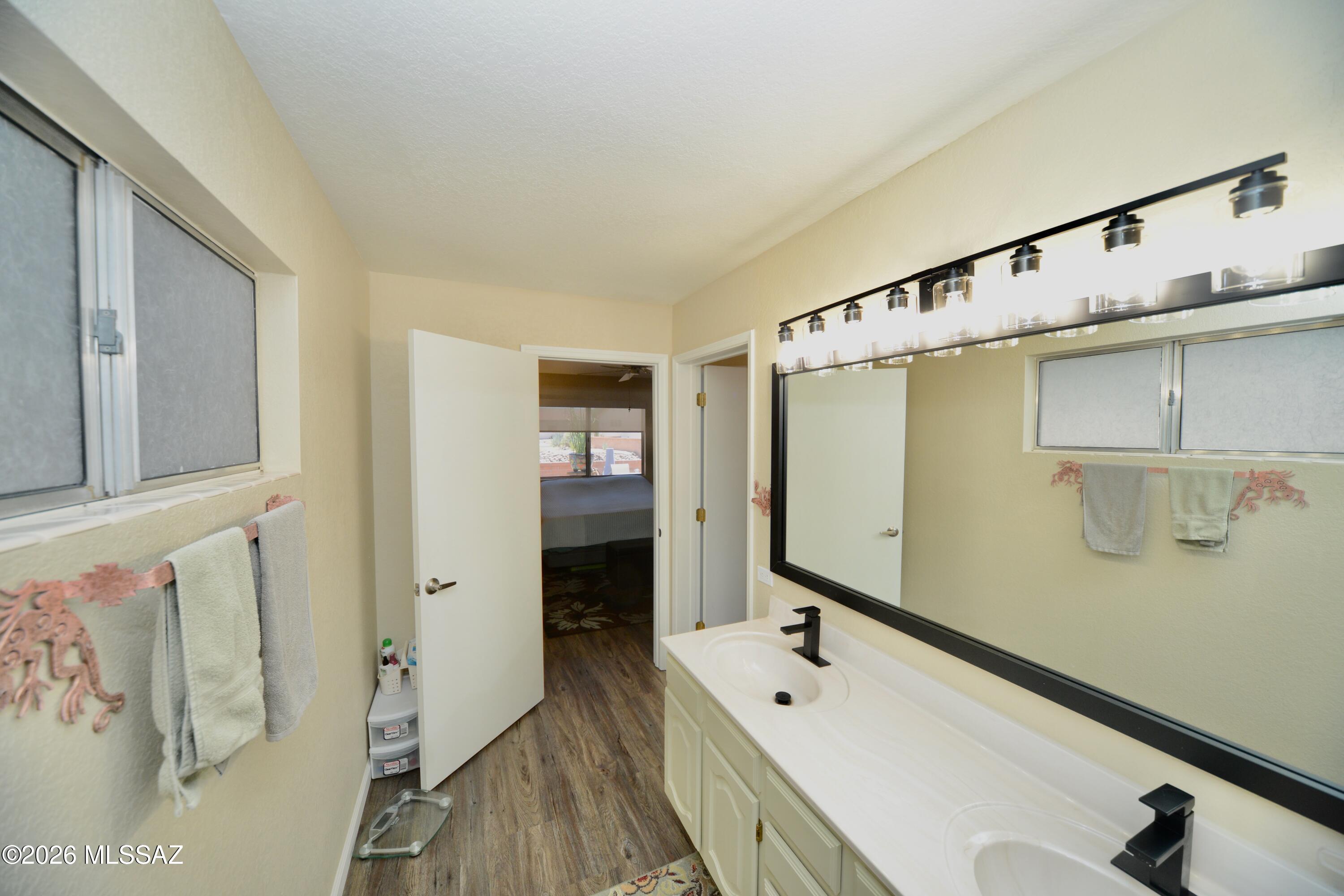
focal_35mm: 12
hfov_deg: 112.6
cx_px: 672
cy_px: 448
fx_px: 448
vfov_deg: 90.0
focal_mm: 12
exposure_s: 1/60
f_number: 7.1
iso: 800
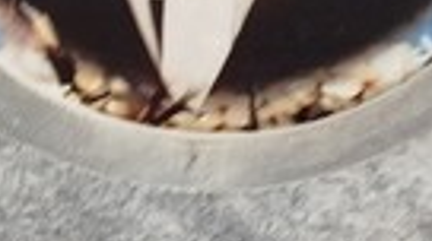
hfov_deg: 13.9
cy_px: 476
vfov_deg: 7.5
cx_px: 111
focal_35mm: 154
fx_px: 1761
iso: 80
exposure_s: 1/50
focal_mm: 5.31
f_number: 1.7
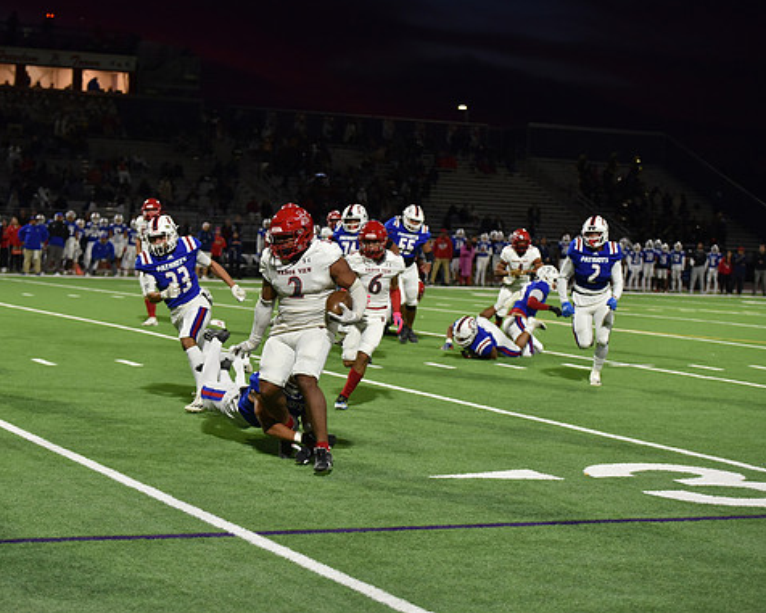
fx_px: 1814
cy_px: 305
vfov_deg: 19.2
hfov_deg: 23.8
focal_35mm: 80
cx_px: 349
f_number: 2.8
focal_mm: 70
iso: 1800
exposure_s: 1/500
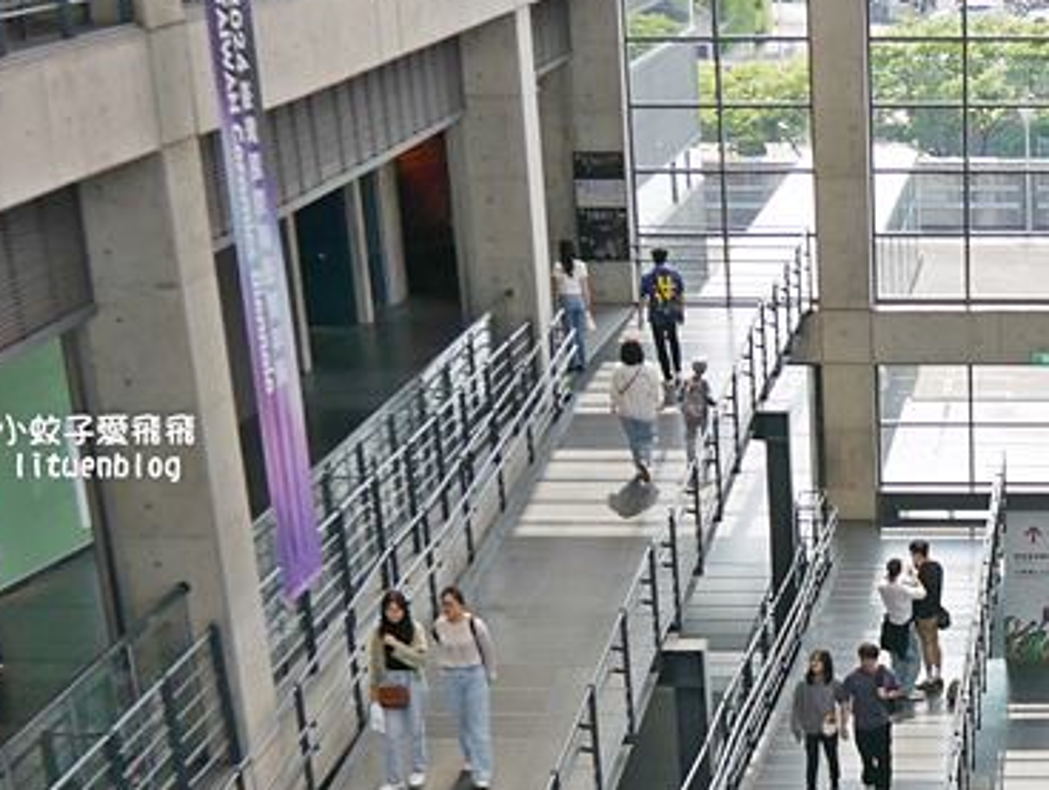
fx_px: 2306
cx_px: 1063
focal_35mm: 76
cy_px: 868
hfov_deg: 24.4
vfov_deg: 18.7
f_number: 3.5
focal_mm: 14
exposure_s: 1/250
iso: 200
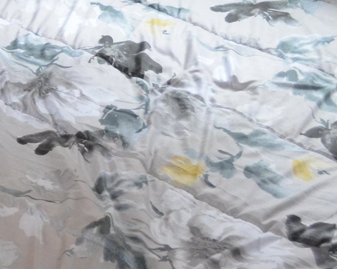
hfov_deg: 12.7
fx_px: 1336
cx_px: -317
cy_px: 132
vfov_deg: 11.5
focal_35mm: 134
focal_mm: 20
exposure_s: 1/60
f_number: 3.8
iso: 1100
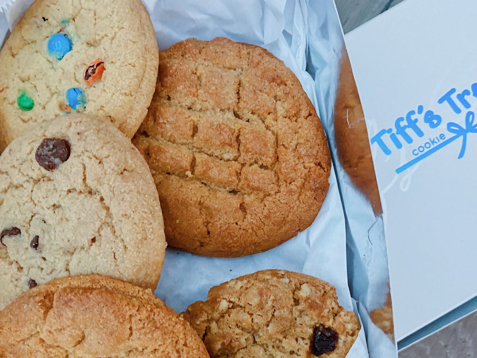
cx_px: 279
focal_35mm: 36
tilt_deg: -85.7
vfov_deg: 39.4
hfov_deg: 51.1
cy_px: 221
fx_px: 496
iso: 500
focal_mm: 4.25
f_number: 1.8
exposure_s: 1/46
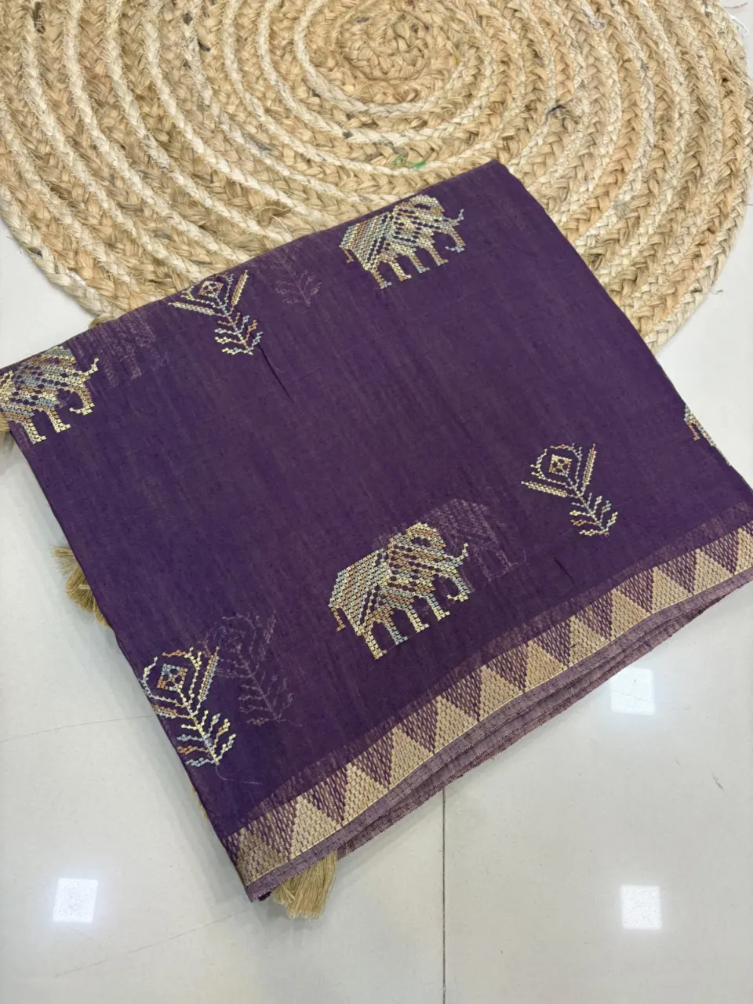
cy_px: 502
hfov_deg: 53.1
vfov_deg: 67.3
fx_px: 754
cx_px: 376
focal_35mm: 26
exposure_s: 1/50
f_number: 1.6
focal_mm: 5.96
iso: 80
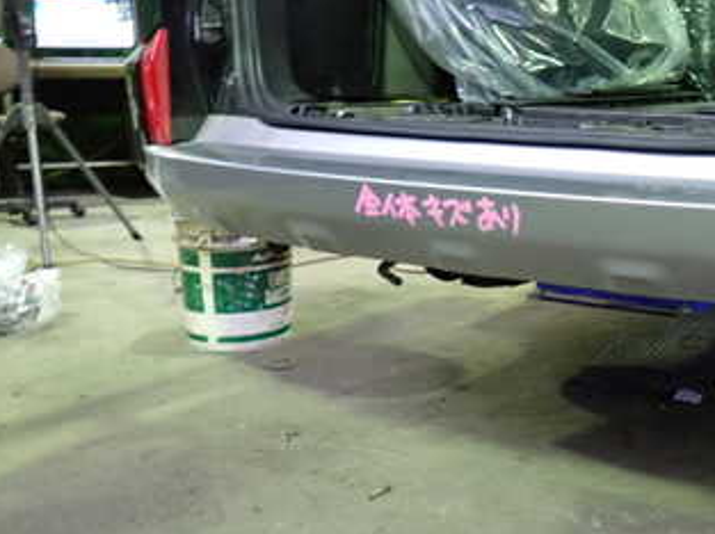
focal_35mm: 48
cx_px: 601
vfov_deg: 30.1
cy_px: 215
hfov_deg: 37.8
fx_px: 990
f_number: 2
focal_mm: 4.5
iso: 640
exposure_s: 1/30
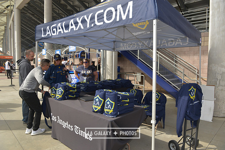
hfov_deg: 73.7
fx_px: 150
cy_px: 75
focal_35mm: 24
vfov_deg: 53.2
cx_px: 112
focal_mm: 24
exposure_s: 1/640
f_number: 5.6
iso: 200
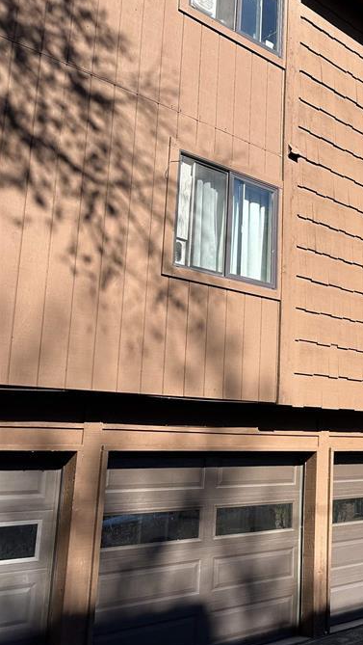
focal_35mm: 40
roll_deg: +1.0
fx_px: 684
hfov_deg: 25.1
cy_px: 319
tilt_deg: +12.2
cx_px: 492
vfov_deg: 50.5
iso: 80
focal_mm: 6.86
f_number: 1.78
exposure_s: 1/2660
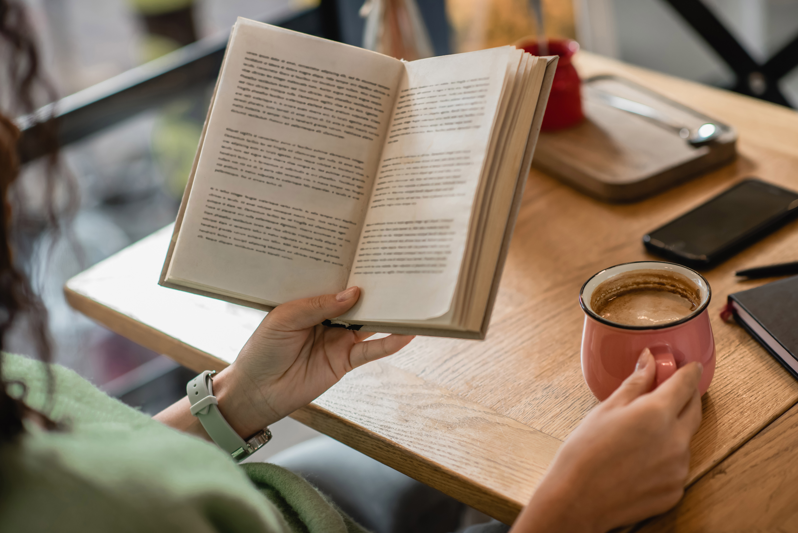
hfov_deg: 23.9
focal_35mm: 85
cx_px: 399
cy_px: 266
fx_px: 1885
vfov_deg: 16.1
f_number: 2.2
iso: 320
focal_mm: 85
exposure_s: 1/200
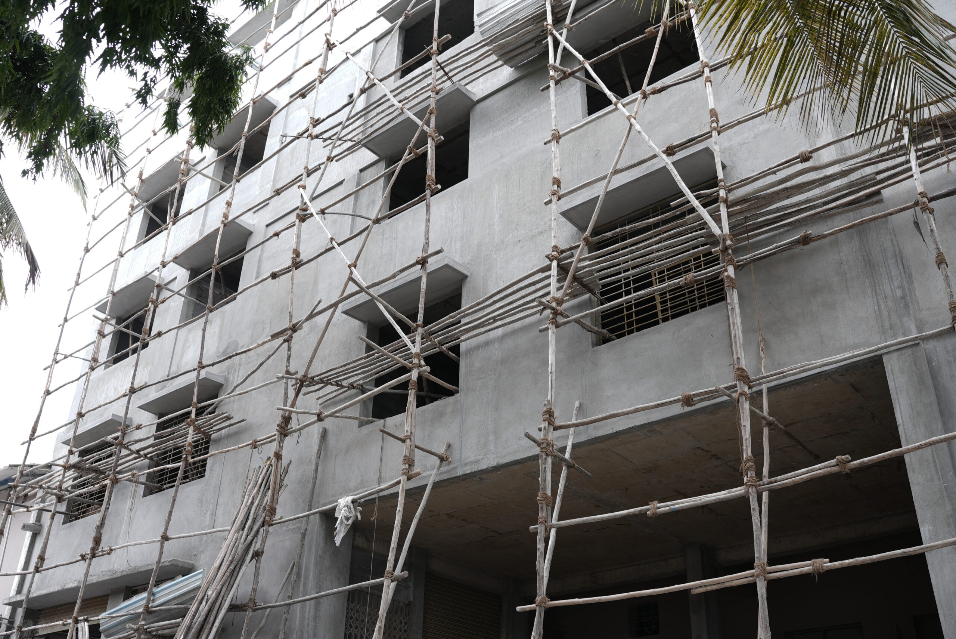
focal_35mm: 35
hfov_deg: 54.4
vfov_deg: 37.9
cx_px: 478
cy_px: 320
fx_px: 930
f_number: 2.5
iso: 64
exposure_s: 1/125
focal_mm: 35
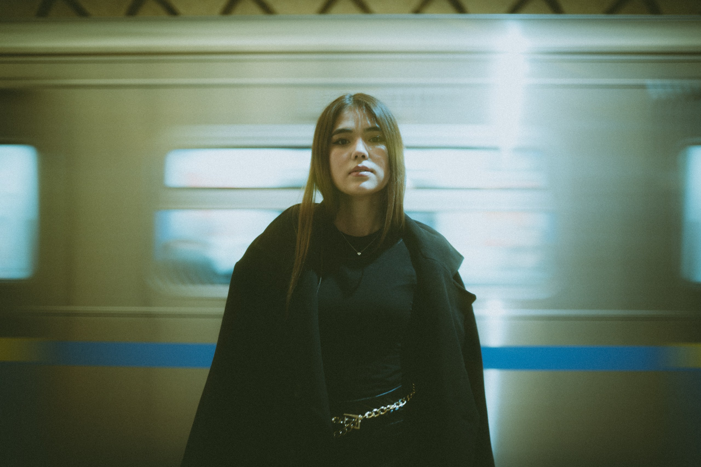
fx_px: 682
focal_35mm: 35
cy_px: 234
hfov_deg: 54.4
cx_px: 350
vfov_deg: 37.9
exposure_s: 1/13
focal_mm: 35
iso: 250
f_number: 1.4
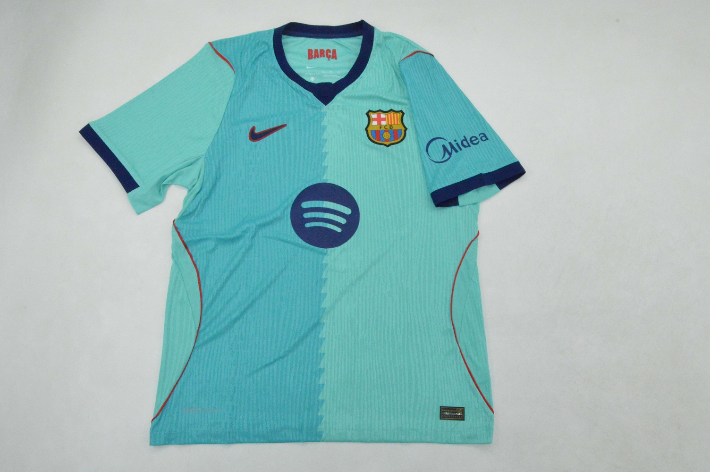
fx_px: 650
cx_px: 355
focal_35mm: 33
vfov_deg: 39.9
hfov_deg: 57.3
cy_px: 236
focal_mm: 22
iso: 6400
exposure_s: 1/200
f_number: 25
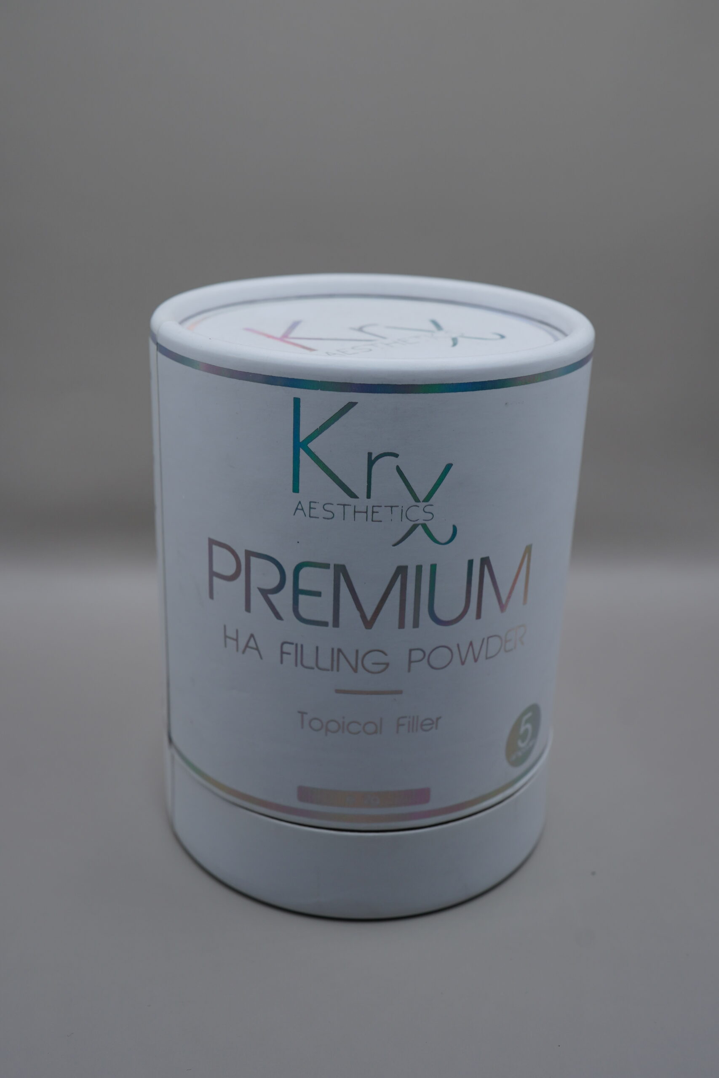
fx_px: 1078
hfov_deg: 36.9
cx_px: 360
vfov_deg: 53.1
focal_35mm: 36
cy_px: 539
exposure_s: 1/100
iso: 125
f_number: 6.3
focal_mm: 24
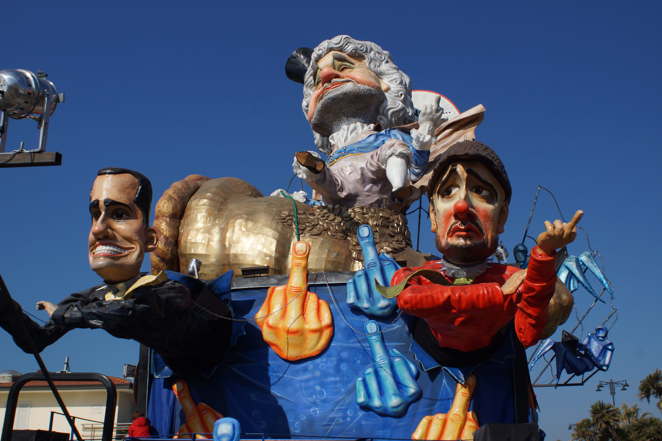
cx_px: 331
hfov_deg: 49.6
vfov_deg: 34.2
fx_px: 717
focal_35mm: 39
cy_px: 220
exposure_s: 1/750
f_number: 8
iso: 100
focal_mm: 26
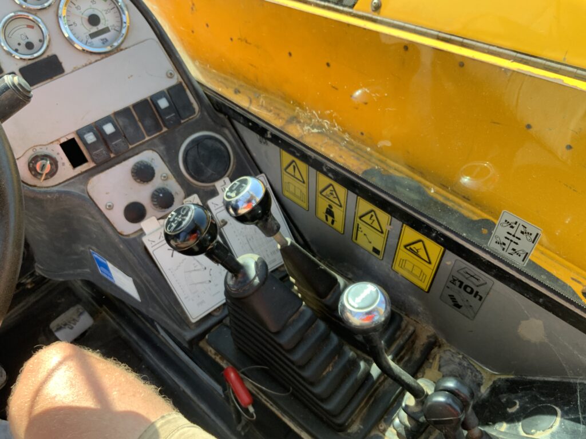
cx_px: 293
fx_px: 491
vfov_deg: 48.2
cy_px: 220
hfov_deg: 61.7
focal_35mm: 29
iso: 16
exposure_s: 1/162
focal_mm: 3
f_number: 1.8
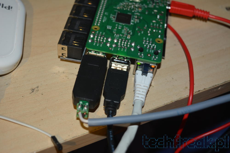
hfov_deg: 35.0
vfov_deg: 23.8
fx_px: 364
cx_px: 115
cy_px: 76
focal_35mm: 57
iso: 250
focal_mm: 38
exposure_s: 1/60
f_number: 4.8
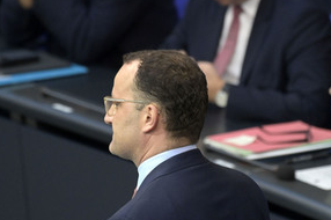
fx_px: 6080
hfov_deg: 3.1
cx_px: 247
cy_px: 96
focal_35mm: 662
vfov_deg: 2.1
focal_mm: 420
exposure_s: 1/400
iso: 8000
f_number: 5.6
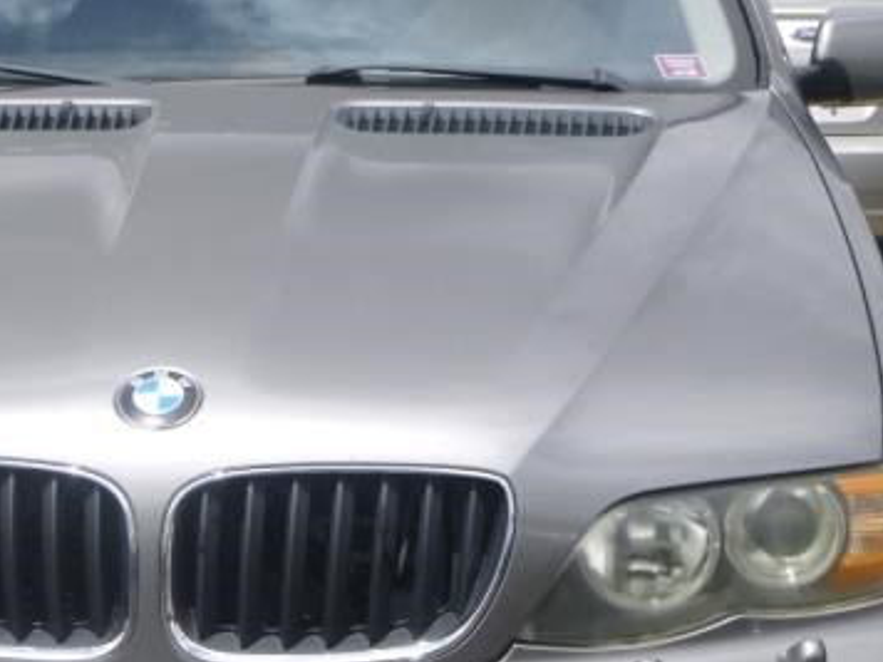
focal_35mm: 81
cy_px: 384
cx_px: 290
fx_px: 2066
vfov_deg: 18.2
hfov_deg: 24.0
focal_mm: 6.4
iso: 100
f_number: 4.4
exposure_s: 1/500
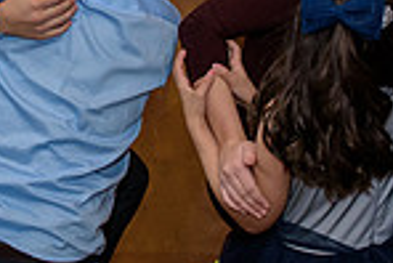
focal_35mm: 94
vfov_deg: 14.3
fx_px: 1027
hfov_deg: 21.2
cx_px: 37
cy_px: -20
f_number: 3.2
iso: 1600
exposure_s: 1/125
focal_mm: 24
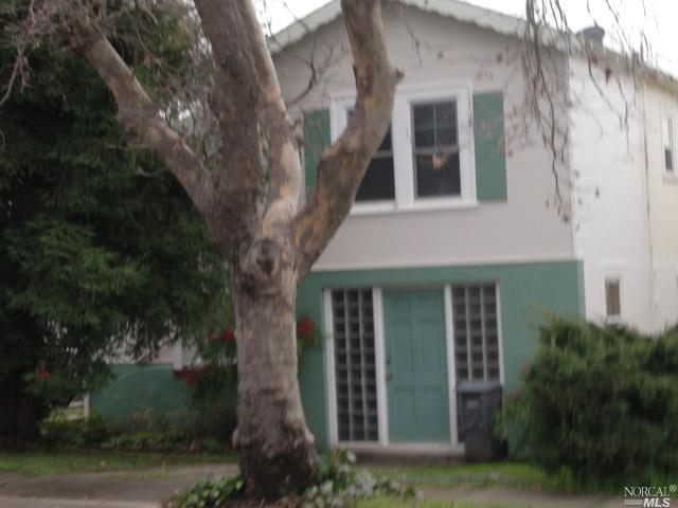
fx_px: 1449
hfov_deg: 26.3
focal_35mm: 74
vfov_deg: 19.9
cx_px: 339
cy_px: 254
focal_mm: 13.1
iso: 64
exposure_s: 1/200
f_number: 4.2
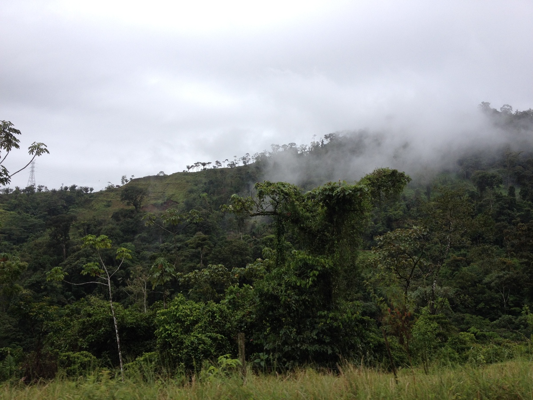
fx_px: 539
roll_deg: +2.3
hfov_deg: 52.6
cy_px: 200
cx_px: 266
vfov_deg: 40.7
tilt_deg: +6.7
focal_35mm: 35
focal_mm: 4.28
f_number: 2.4
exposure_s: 1/746
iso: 50
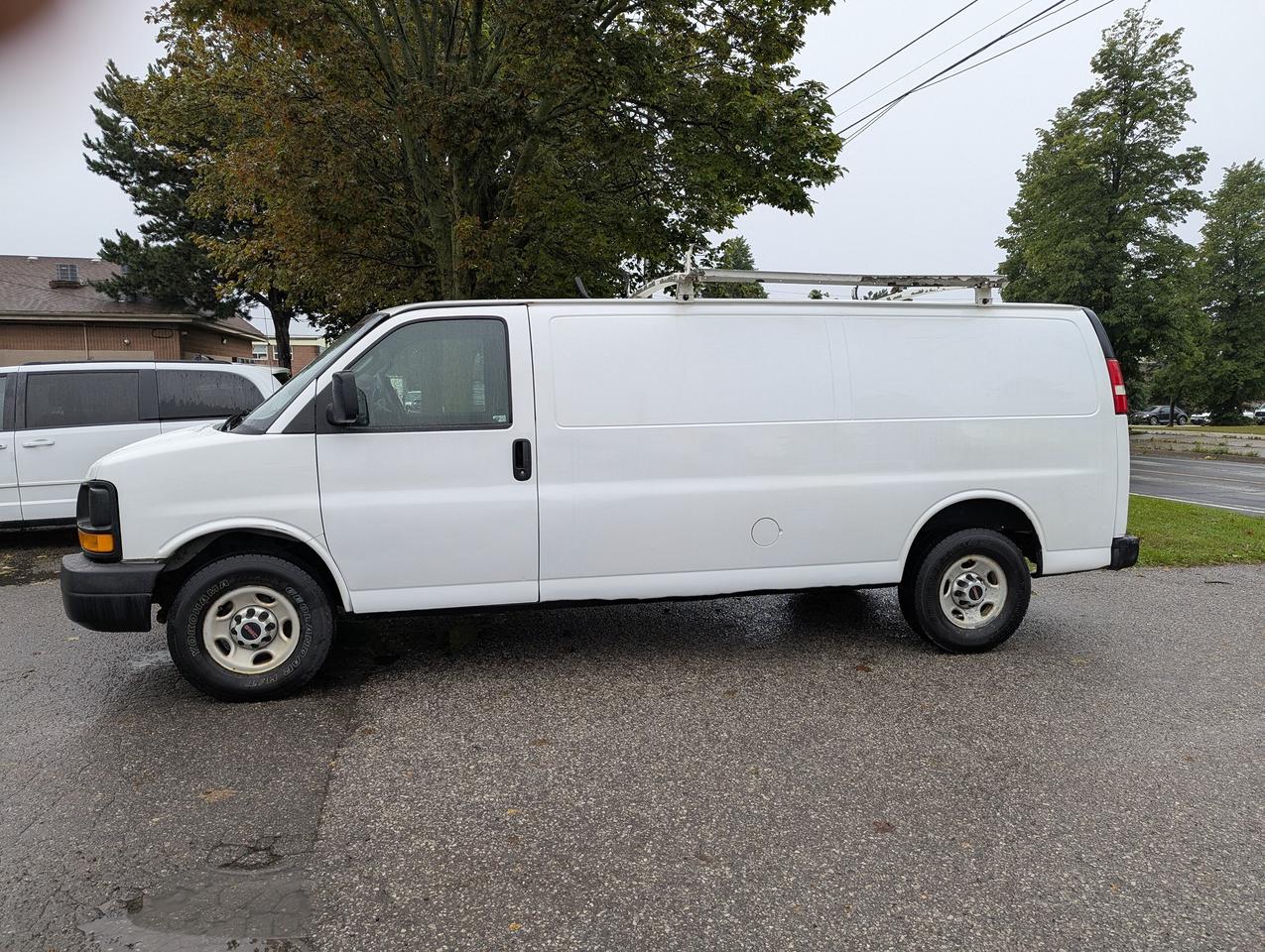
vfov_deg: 56.9
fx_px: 878
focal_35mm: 24
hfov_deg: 71.5
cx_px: 632
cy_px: 476
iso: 47
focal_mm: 6.81
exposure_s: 1/235
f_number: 1.85
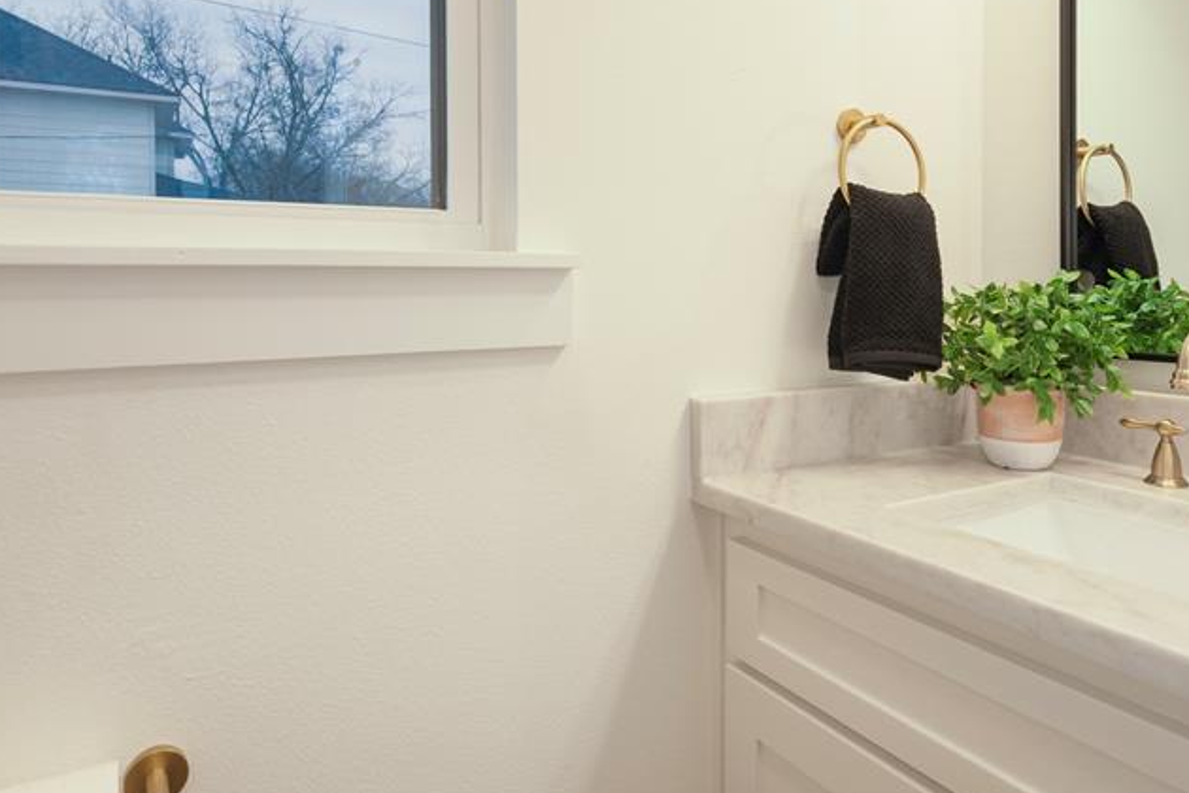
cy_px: 288
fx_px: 859
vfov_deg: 49.0
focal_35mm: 26
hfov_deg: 68.5
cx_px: 730
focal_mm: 16
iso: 100
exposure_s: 1/10
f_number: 7.1
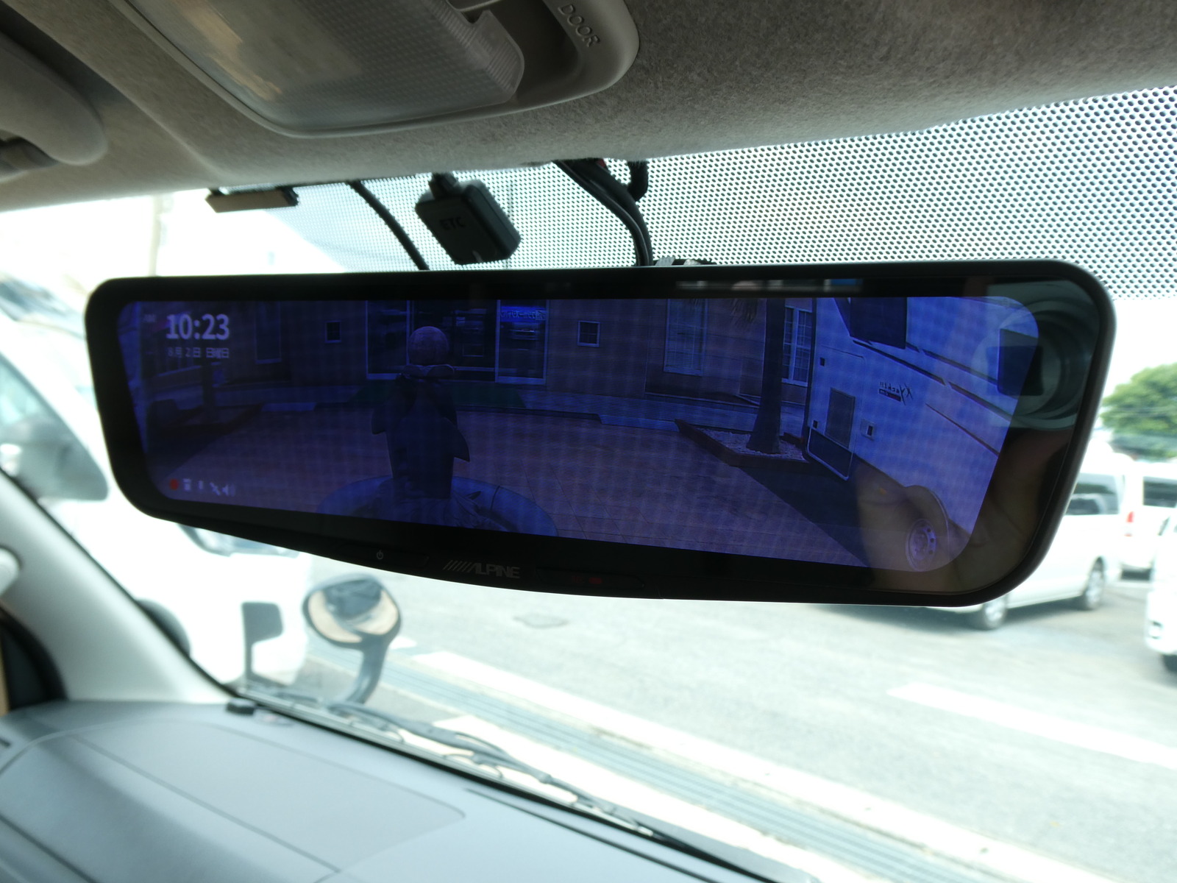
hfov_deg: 63.4
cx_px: 588
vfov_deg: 49.7
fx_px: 952
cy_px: 442
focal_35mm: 28
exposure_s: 1/100
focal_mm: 5
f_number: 3.5
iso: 80
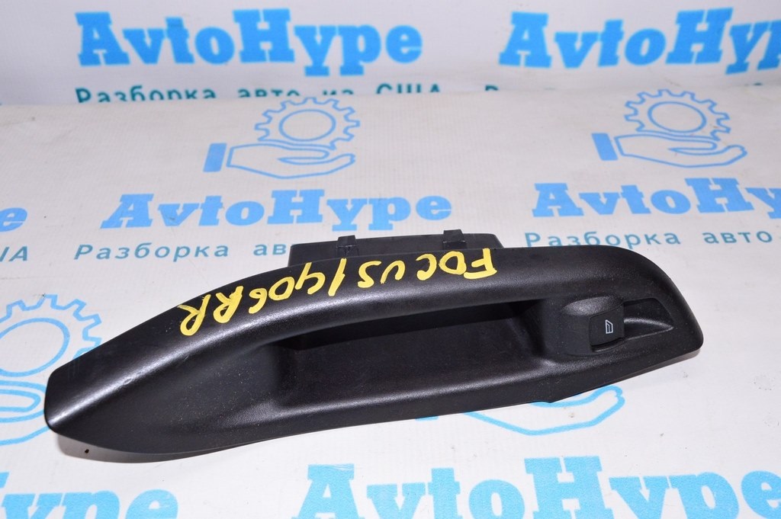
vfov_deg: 36.8
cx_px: 390
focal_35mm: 36
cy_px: 260
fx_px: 780
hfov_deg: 53.2
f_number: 8
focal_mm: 24
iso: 1600
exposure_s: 1/200
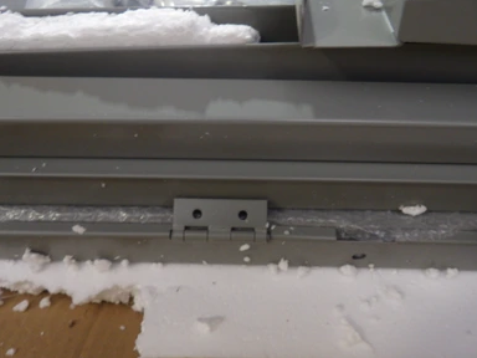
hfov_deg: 69.4
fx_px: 344
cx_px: 247
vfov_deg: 54.9
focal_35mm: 25
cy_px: 173
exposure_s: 1/17
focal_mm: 4.3
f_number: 3.2
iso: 392
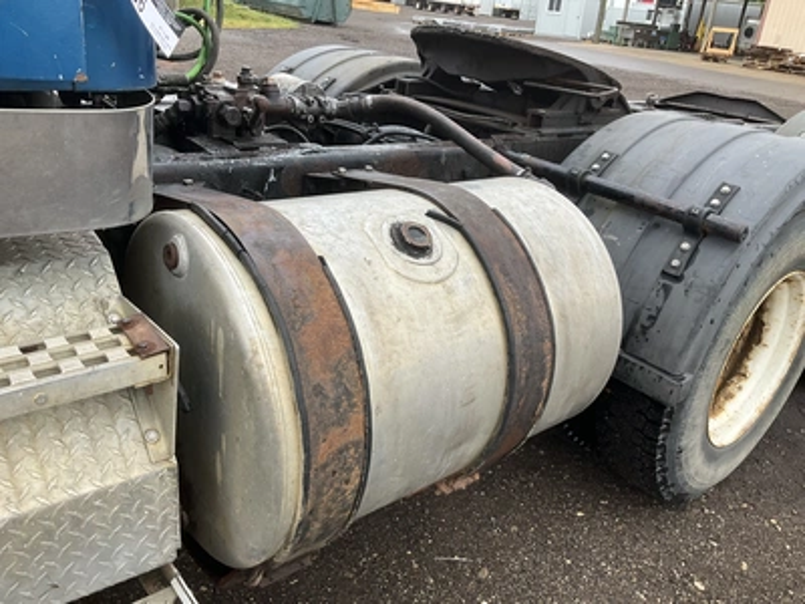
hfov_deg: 61.7
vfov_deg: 48.2
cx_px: 402
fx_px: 674
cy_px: 302
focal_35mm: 29
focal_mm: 3
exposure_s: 1/159
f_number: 1.8
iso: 20
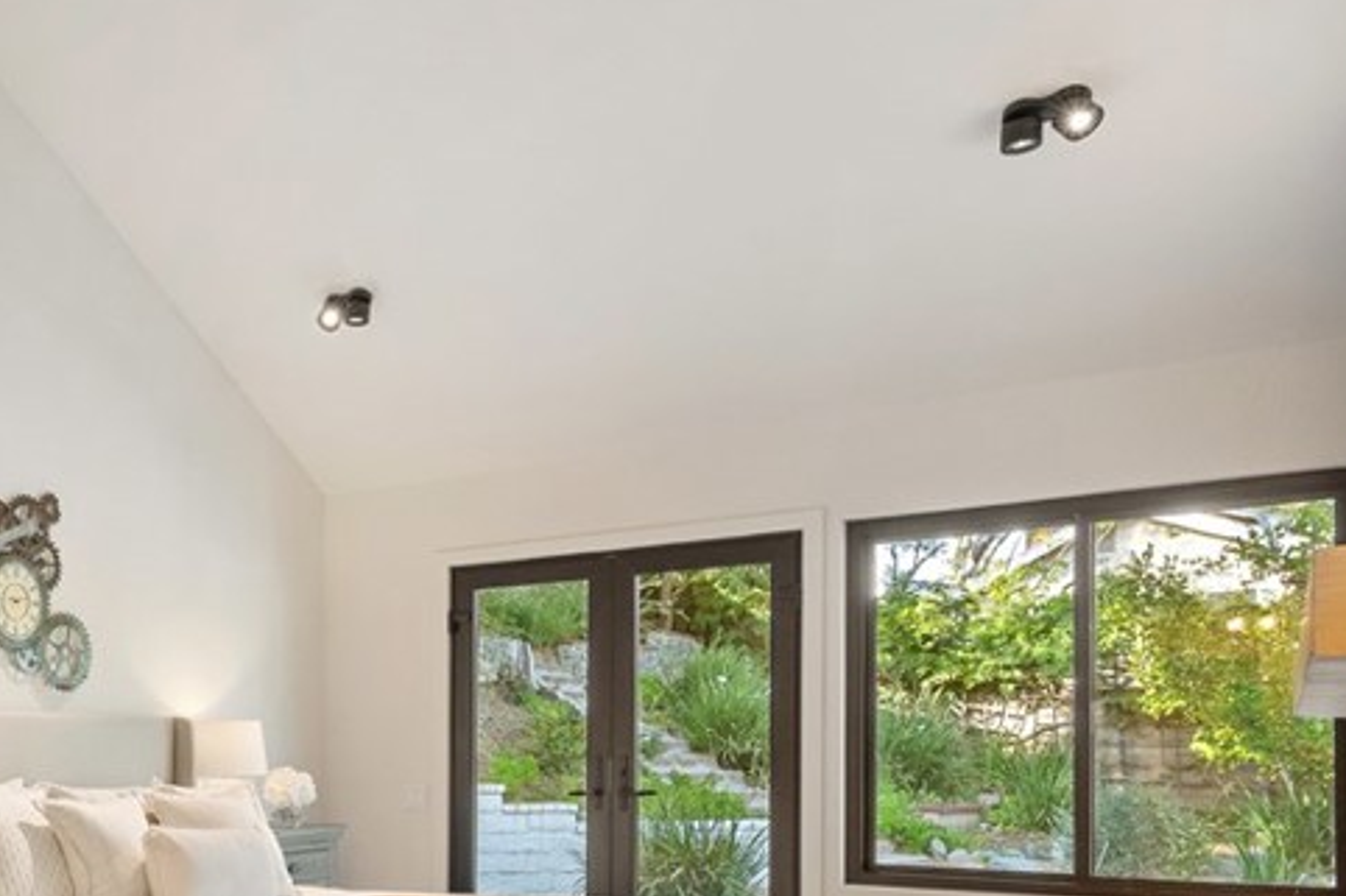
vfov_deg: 37.1
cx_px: 42
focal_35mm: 34
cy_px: 755
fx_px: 1271
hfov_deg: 47.6
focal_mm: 16
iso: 320
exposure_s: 1/10
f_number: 9
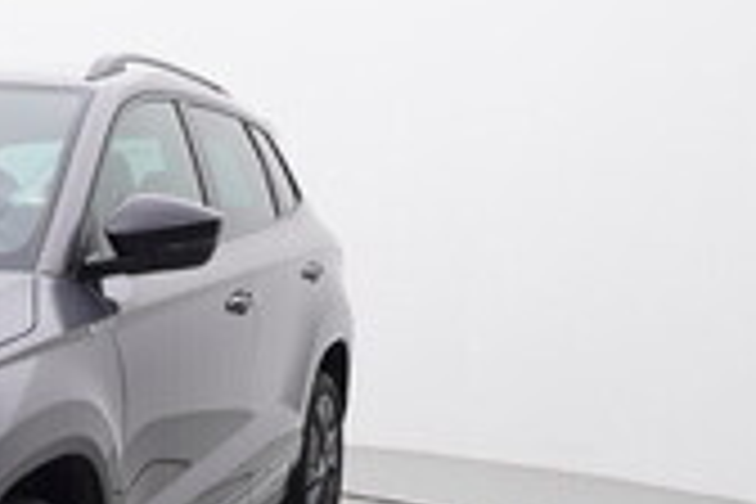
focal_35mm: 74
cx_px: -115
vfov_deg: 18.3
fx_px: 1546
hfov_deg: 25.1
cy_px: 421
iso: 200
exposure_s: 1/80
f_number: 5
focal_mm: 15
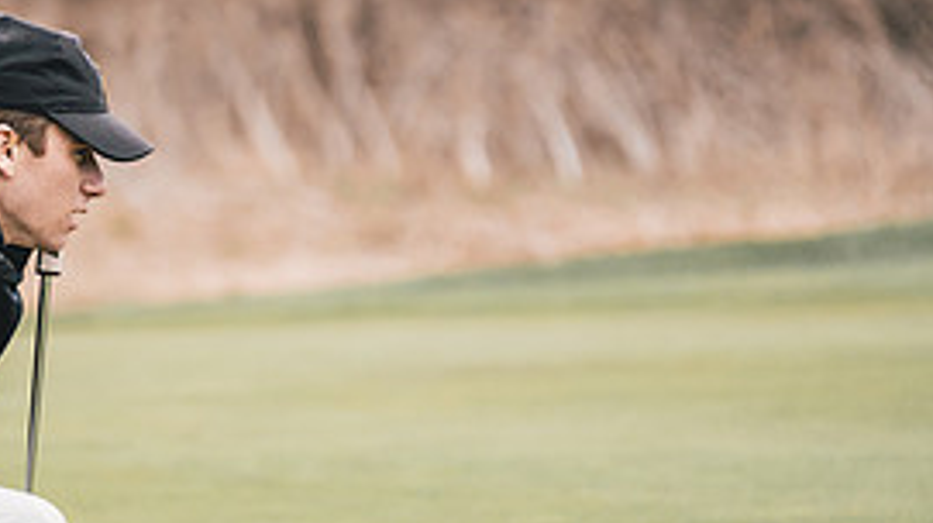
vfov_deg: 2.8
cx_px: -28
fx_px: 10680
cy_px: 418
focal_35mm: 432
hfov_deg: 5.0
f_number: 2.8
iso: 640
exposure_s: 1/3200
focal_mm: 150
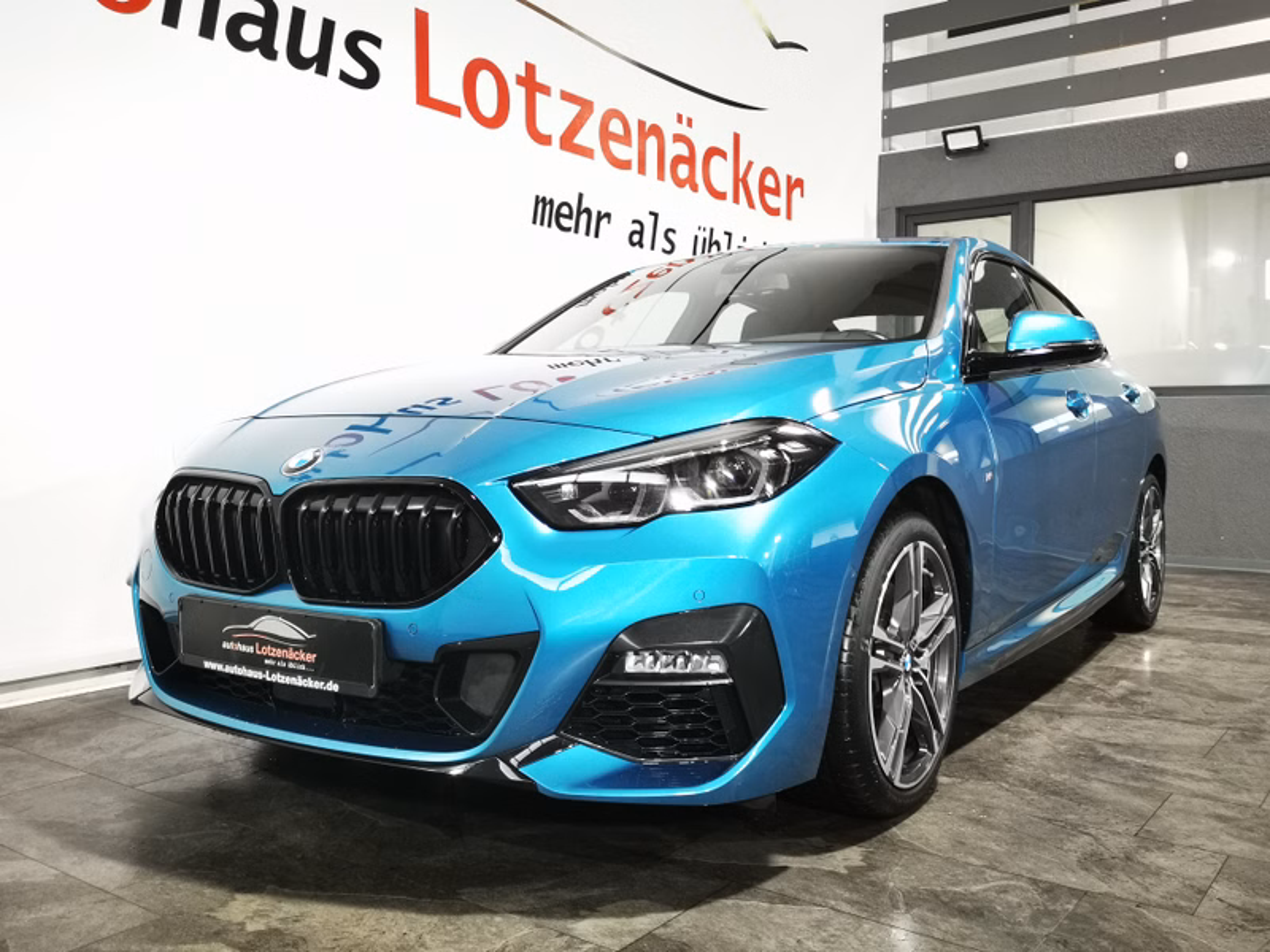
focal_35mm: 31
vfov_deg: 45.4
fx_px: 1137
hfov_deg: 58.4
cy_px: 476
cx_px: 635
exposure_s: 1/50
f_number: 1.8
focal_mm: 5.58
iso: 400
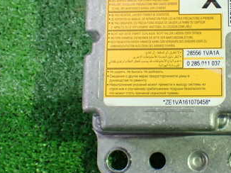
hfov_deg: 27.3
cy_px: 63
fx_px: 467
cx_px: 180
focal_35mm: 70
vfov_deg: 20.9
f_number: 2.7
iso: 800
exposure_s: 1/40
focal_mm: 6.83
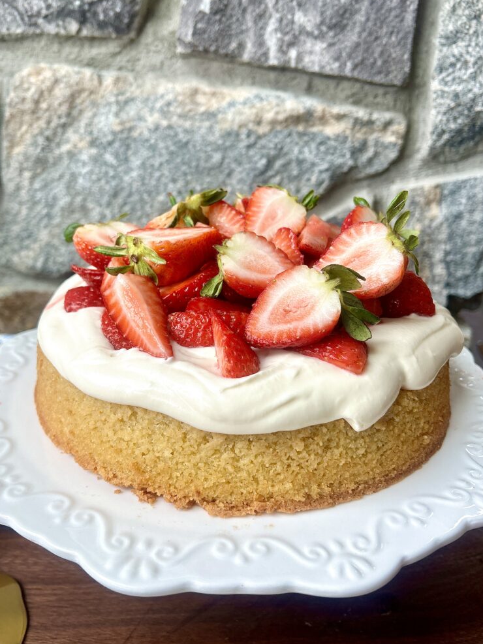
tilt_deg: -22.8
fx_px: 502
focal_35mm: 27
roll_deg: -0.9
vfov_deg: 65.3
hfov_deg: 51.3
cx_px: 246
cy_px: 328
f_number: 1.5
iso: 50
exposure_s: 1/471
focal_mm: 5.7
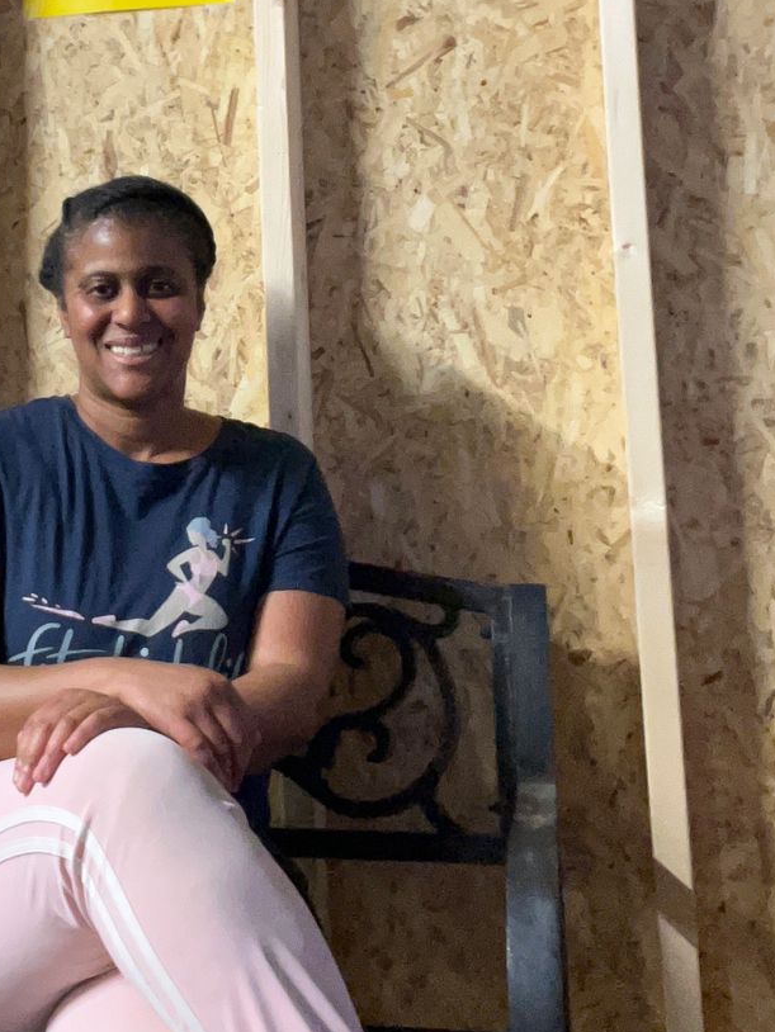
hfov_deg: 25.2
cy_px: 215
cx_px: 134
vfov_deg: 32.9
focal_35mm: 57
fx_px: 1701
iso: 400
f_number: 2.2
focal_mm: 2.71
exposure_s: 1/40
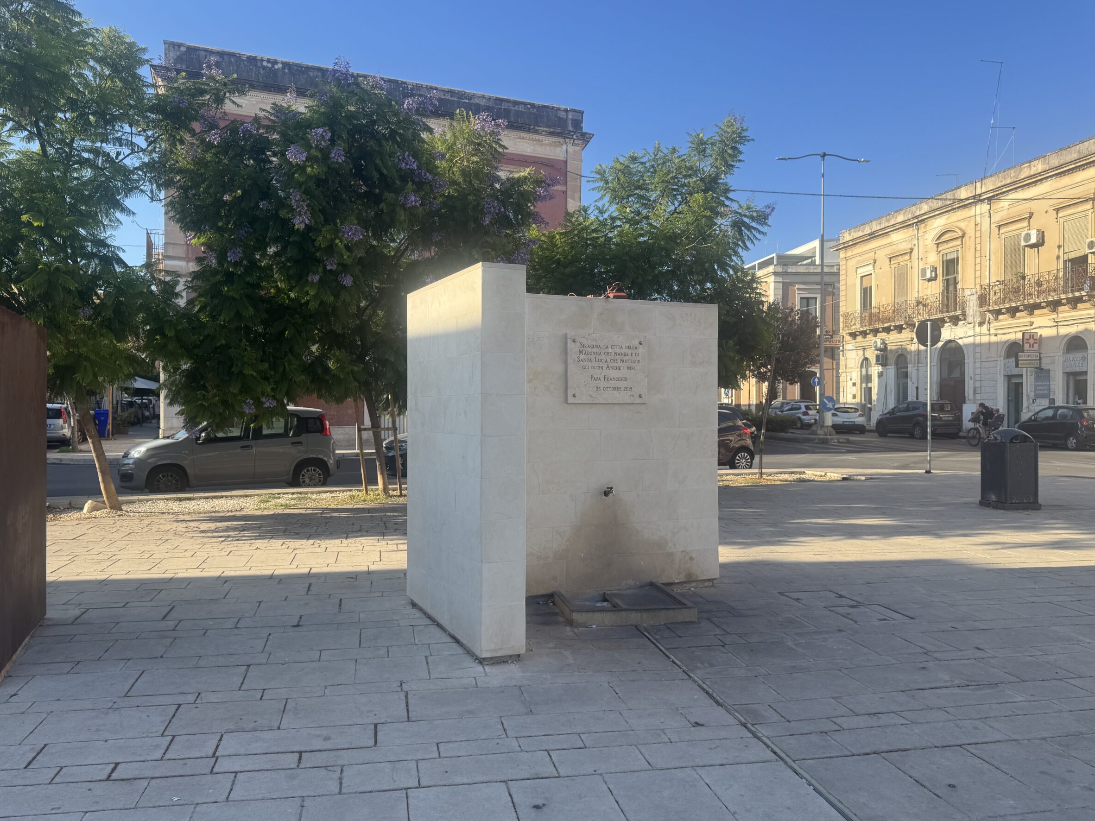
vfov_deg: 53.1
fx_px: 822
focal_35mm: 26
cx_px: 514
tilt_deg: -1.8
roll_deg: +0.8
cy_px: 407
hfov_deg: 67.2
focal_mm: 6.76
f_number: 1.78
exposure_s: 1/2105
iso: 80
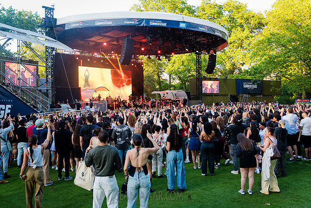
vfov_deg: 36.5
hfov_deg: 52.6
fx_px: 315
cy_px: 104
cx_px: 156
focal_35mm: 36
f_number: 4.5
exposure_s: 1/800
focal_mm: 36
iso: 3200
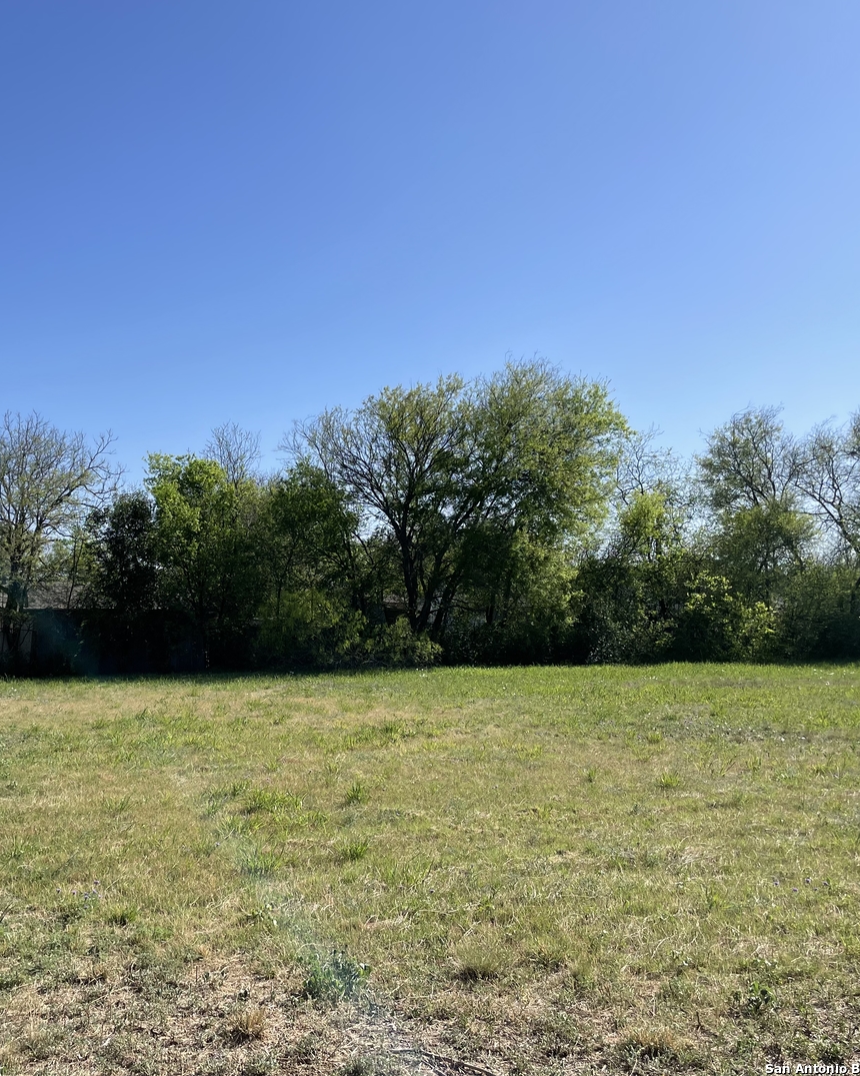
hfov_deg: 42.5
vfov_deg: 52.8
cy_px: 536
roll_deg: +1.4
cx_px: 260
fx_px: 1082
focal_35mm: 34
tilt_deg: +4.4
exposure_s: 1/4132
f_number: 1.6
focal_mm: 4.2
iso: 32
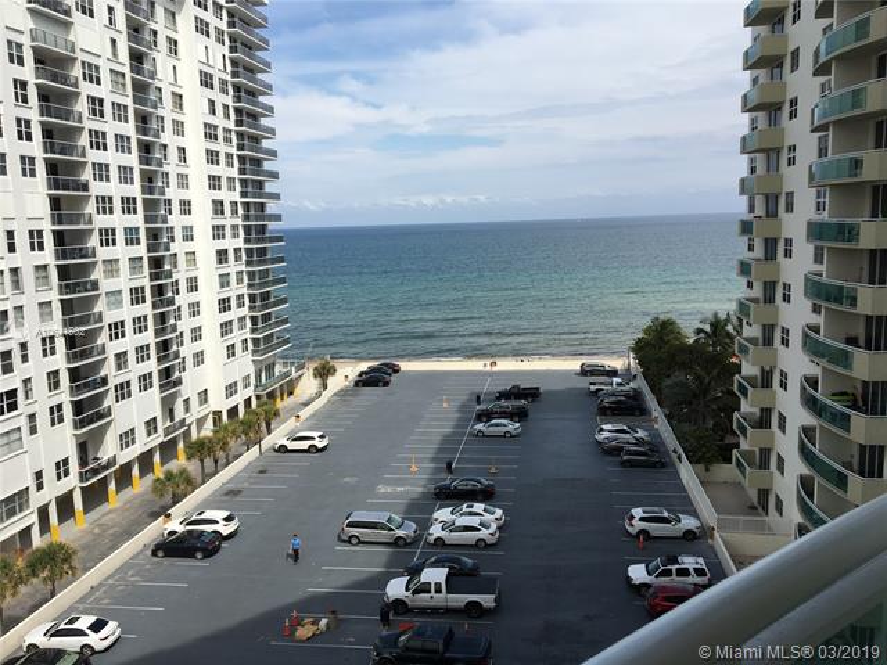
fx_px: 743
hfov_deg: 61.7
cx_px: 444
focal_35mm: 29
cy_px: 332
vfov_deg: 48.2
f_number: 2.2
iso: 25
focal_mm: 4.15
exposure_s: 1/2079
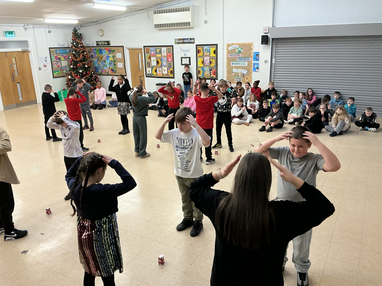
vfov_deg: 48.2
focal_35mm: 29
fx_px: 320
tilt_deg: -18.9
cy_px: 143
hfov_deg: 61.7
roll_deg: +0.9
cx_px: 191
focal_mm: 3
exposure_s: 1/50
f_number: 1.8
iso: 80
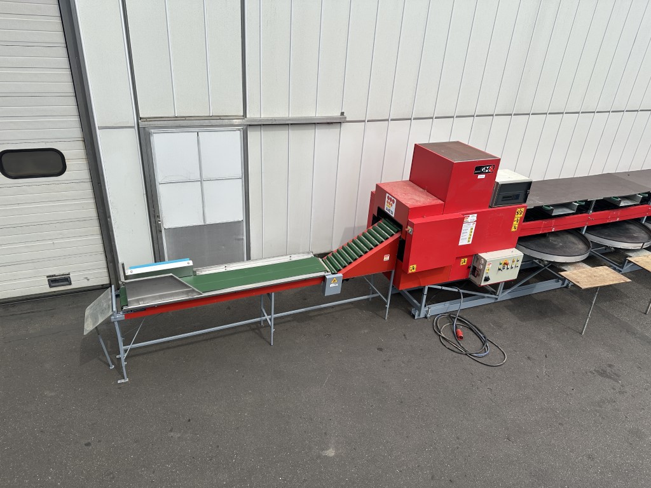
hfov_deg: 71.6
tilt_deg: -28.1
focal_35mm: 24
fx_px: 451
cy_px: 244
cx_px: 326
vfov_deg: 56.8
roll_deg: -4.7
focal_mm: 6.86
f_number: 1.78
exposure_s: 1/4348
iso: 80
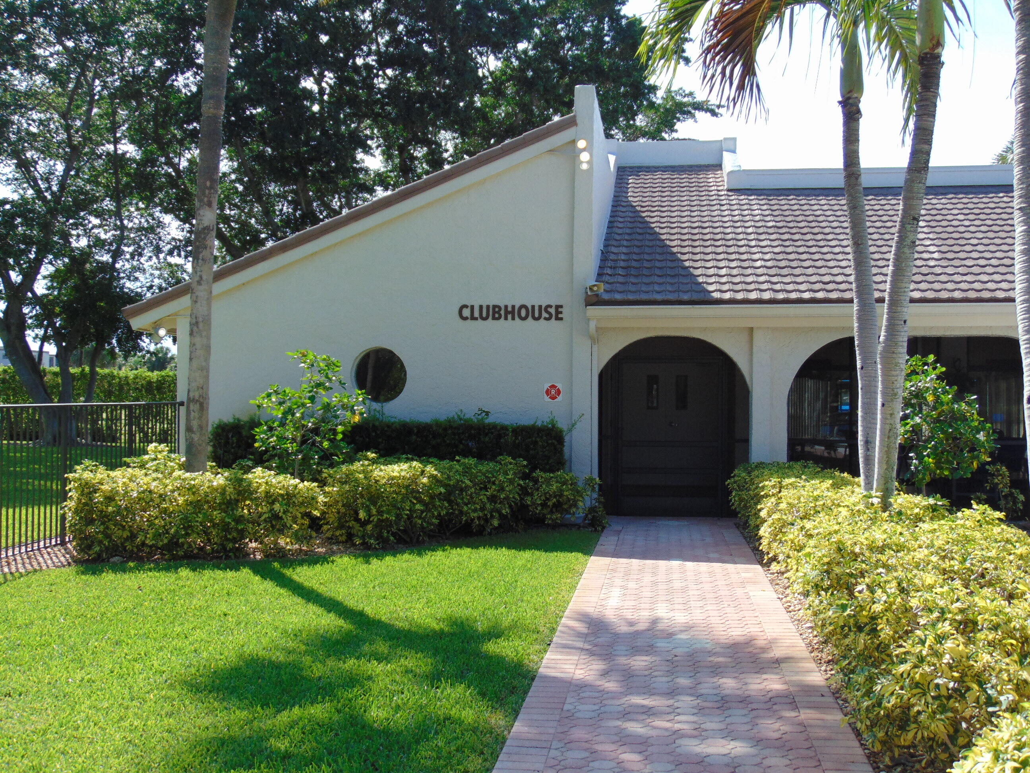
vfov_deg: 36.8
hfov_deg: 47.9
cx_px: 515
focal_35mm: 39
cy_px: 386
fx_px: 1160
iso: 80
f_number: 3.3
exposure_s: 1/500
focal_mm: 6.9
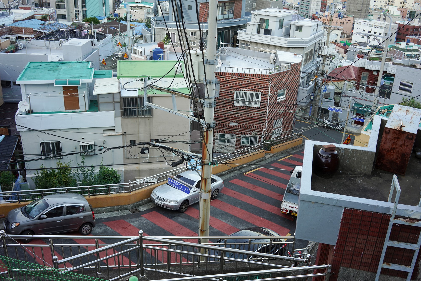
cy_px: 140
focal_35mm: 35
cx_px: 210
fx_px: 409
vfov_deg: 37.9
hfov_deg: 54.4
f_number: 7.1
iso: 400
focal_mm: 35
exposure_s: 1/125
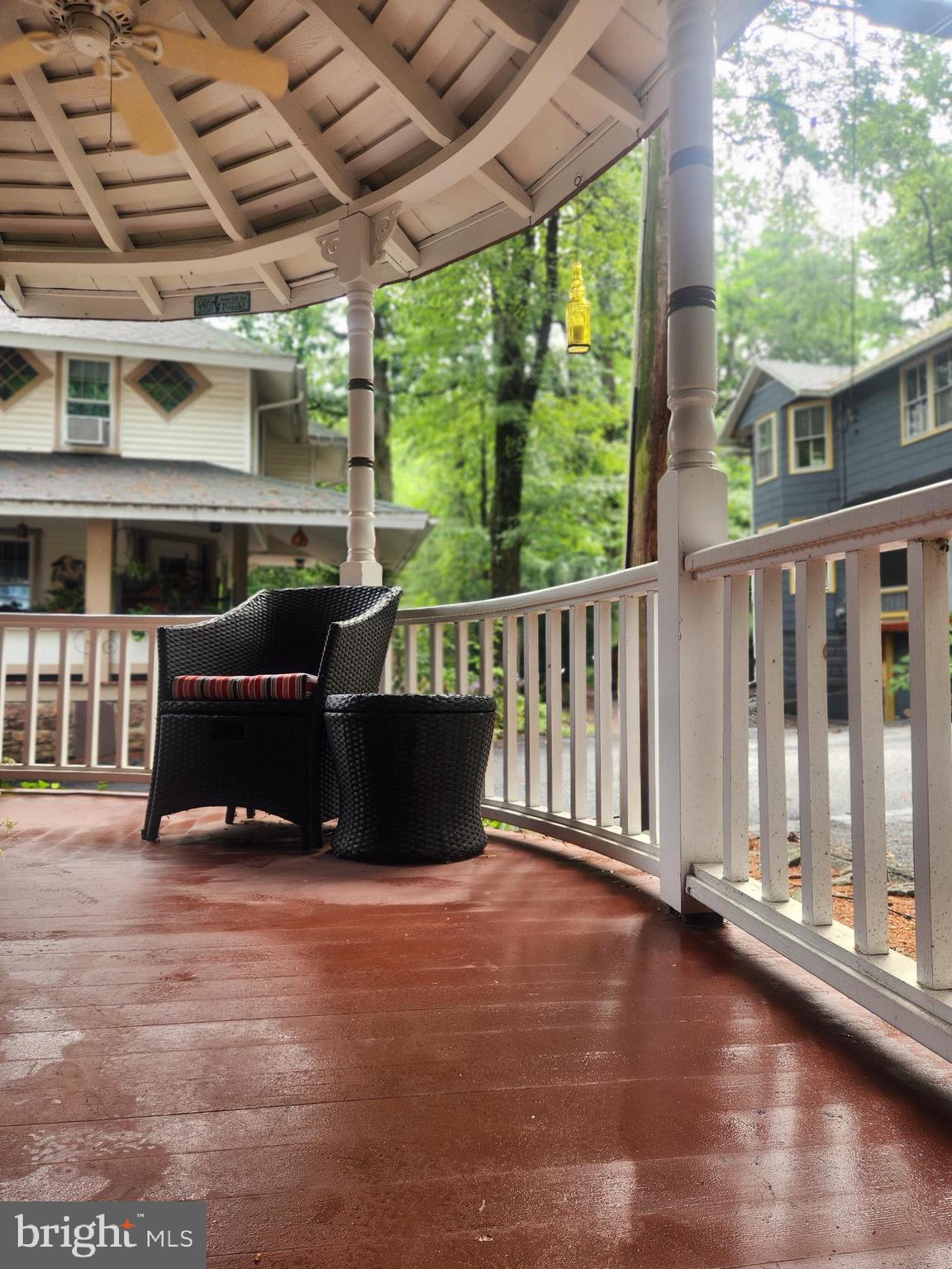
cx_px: 476
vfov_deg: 73.9
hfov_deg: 58.9
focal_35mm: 23
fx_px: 843
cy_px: 634
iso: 25
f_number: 1.8
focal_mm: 5.4
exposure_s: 1/120
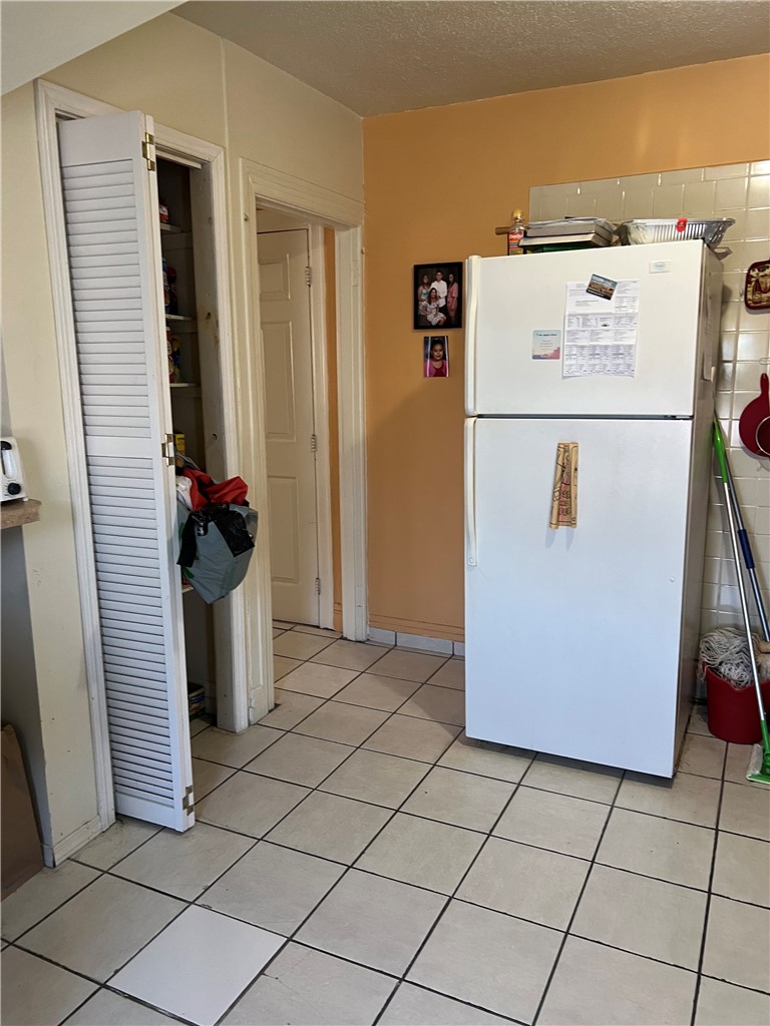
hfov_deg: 53.1
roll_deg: +0.2
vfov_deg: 67.3
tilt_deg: -9.7
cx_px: 385
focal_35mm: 26
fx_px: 771
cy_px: 513
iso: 160
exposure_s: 1/60
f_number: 1.5
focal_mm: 5.7
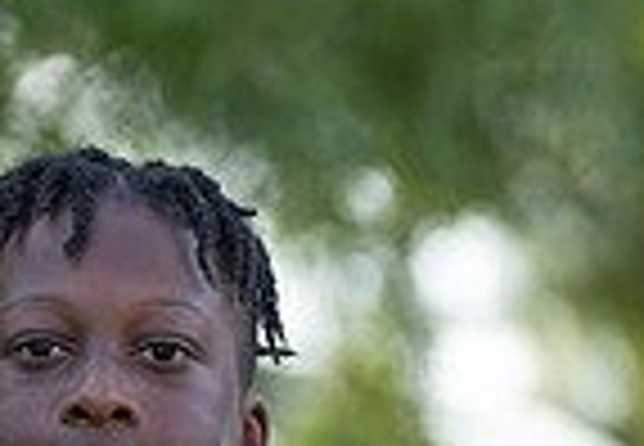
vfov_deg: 2.2
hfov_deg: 3.2
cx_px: 224
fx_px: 11640
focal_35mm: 643
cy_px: 769
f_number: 2.8
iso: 125
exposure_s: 1/400
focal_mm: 135
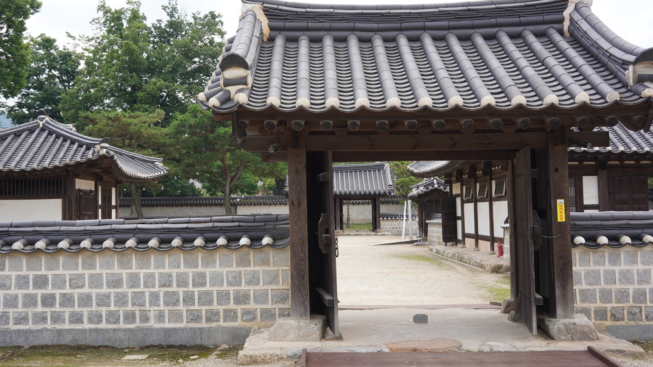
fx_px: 762
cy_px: 149
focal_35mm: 44
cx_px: 294
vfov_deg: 27.1
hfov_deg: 46.3
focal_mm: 35
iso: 200
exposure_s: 1/100
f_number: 11
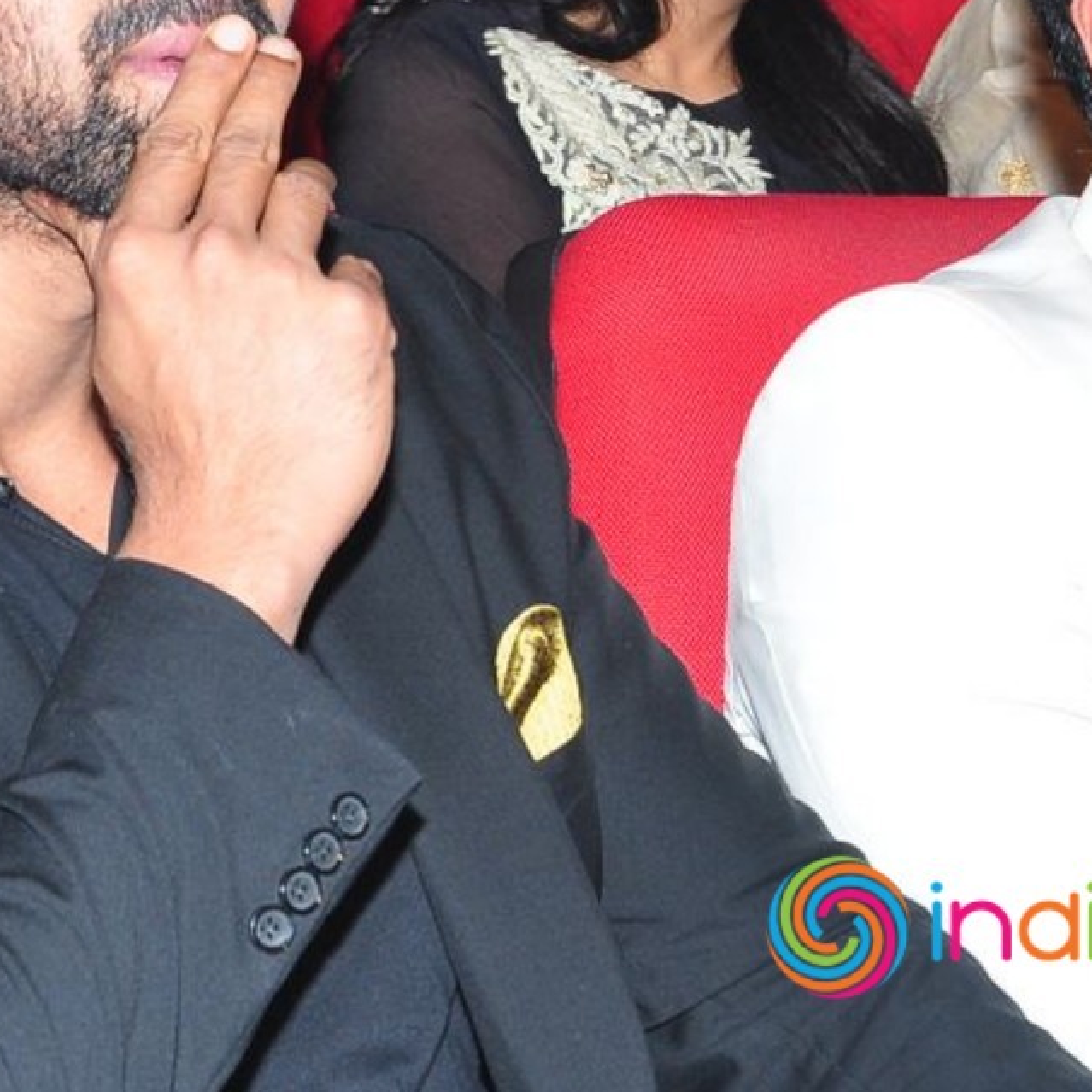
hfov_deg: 11.0
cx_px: 1143
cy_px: 417
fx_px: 5621
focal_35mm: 158
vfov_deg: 11.1
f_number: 8
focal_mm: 35
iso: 400
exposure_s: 1/125
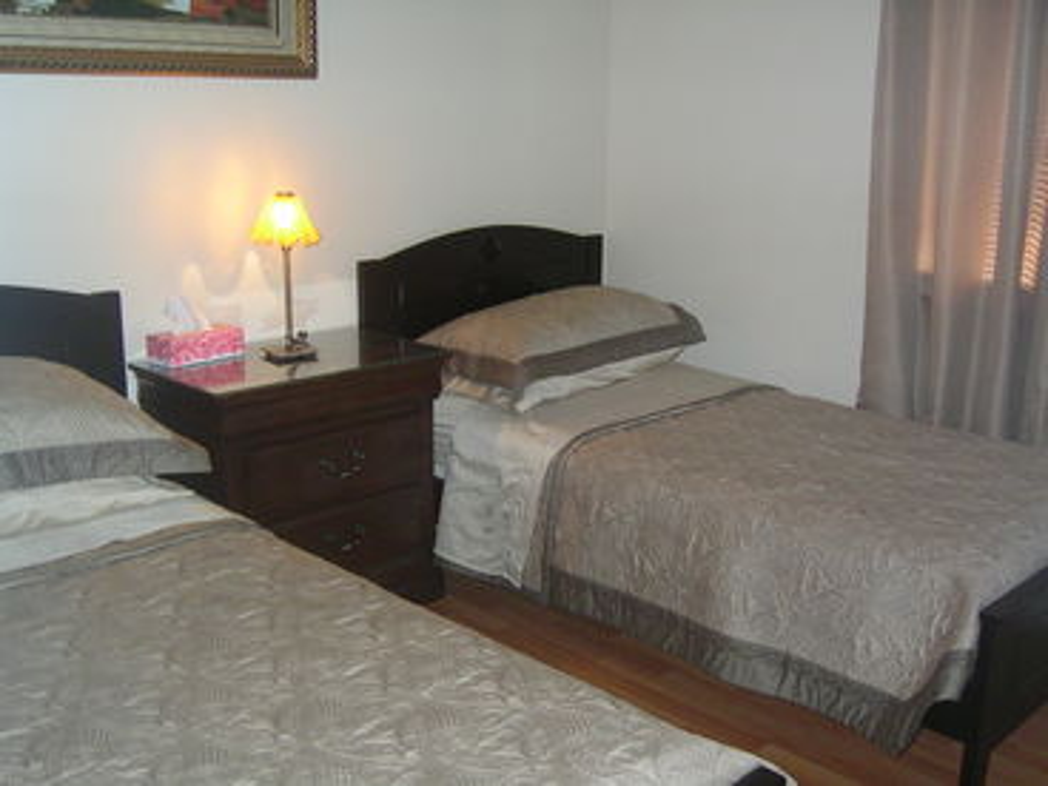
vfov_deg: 39.7
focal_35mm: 36
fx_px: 1090
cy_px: 393
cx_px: 524
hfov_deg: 51.4
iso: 115
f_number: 2.8
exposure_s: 1/30
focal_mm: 5.6
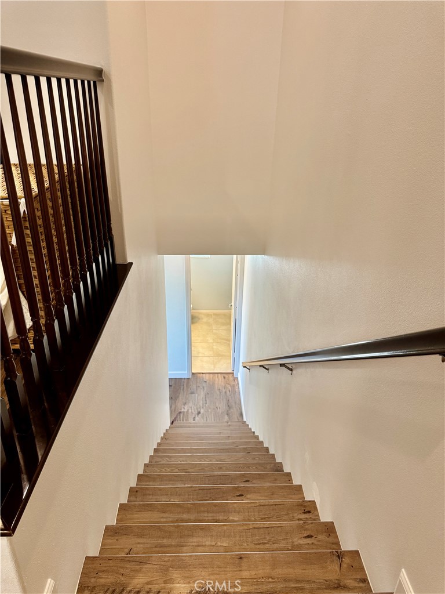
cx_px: 222
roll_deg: -0.9
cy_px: 297
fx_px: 411
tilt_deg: -24.6
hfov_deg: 56.8
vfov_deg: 71.6
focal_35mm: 24
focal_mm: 6.76
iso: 250
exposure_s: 1/60
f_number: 1.78
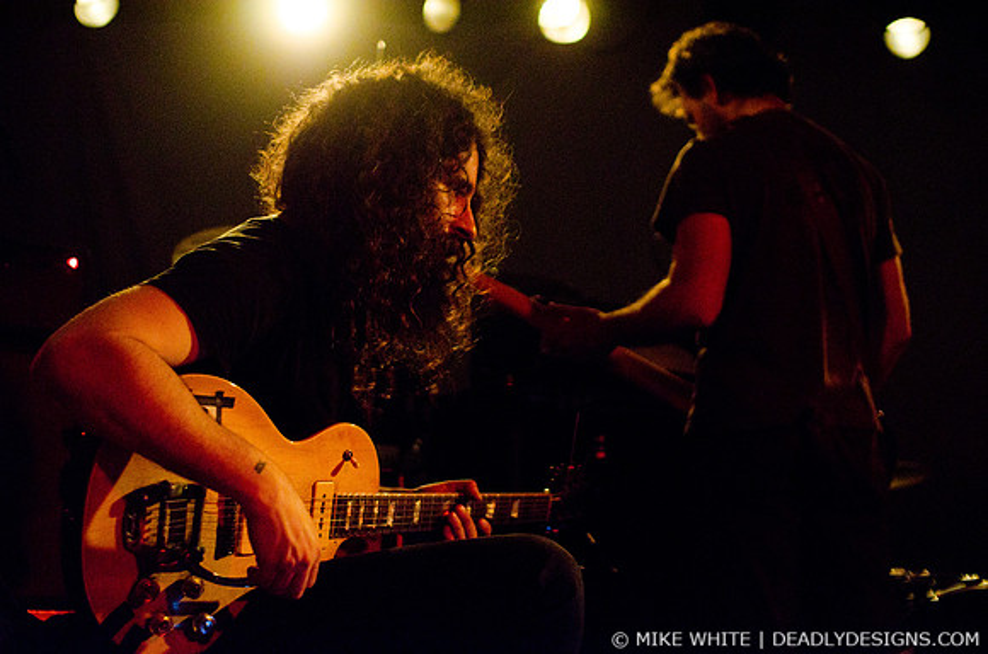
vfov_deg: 29.7
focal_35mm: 45
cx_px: 494
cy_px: 327
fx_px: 1232
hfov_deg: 43.7
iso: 2000
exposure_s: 1/60
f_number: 1.4
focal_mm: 30
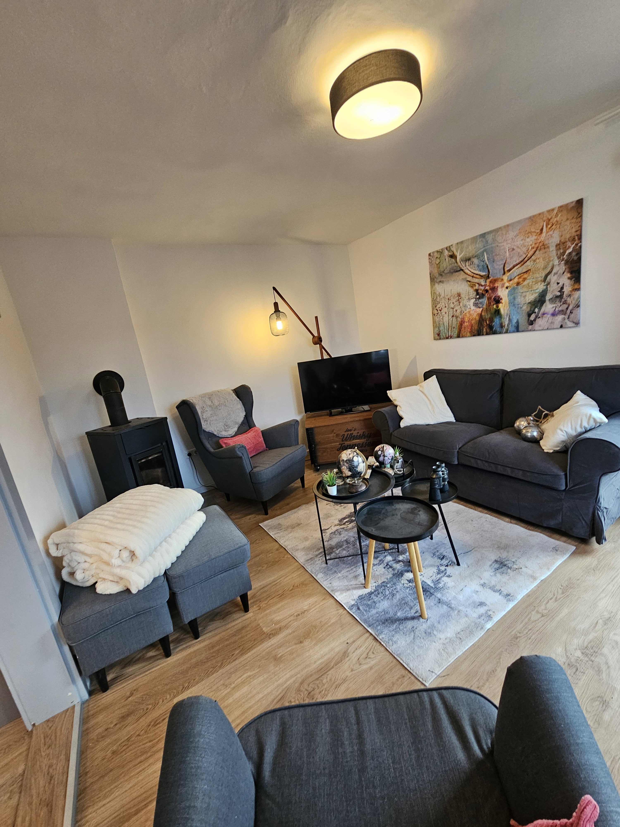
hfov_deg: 89.9
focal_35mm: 13
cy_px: 414
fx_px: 310
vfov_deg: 106.2
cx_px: 310
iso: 250
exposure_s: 1/50
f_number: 2.2
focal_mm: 2.2
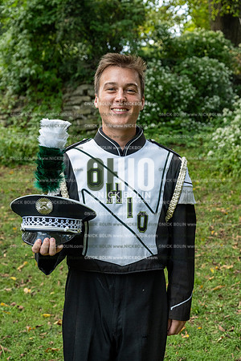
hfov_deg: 23.8
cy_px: 180
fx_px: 572
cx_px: 120
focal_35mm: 57
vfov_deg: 35.1
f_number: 5.6
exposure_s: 1/640
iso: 1000
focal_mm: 57
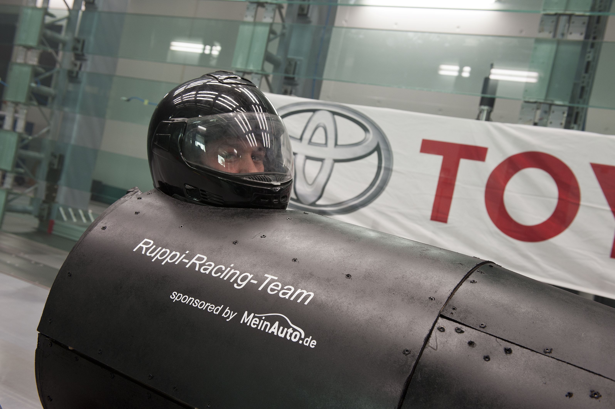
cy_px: 204
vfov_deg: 35.0
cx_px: 308
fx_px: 649
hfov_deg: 50.7
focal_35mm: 38
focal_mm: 38
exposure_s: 1/50
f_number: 6.3
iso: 800
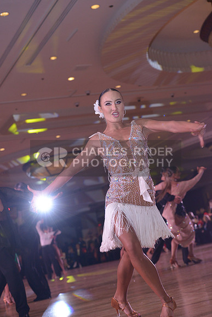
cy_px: 158
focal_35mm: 70
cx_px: 106
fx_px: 618
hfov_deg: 19.5
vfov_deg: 28.8
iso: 1250
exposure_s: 1/200
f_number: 5
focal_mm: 70
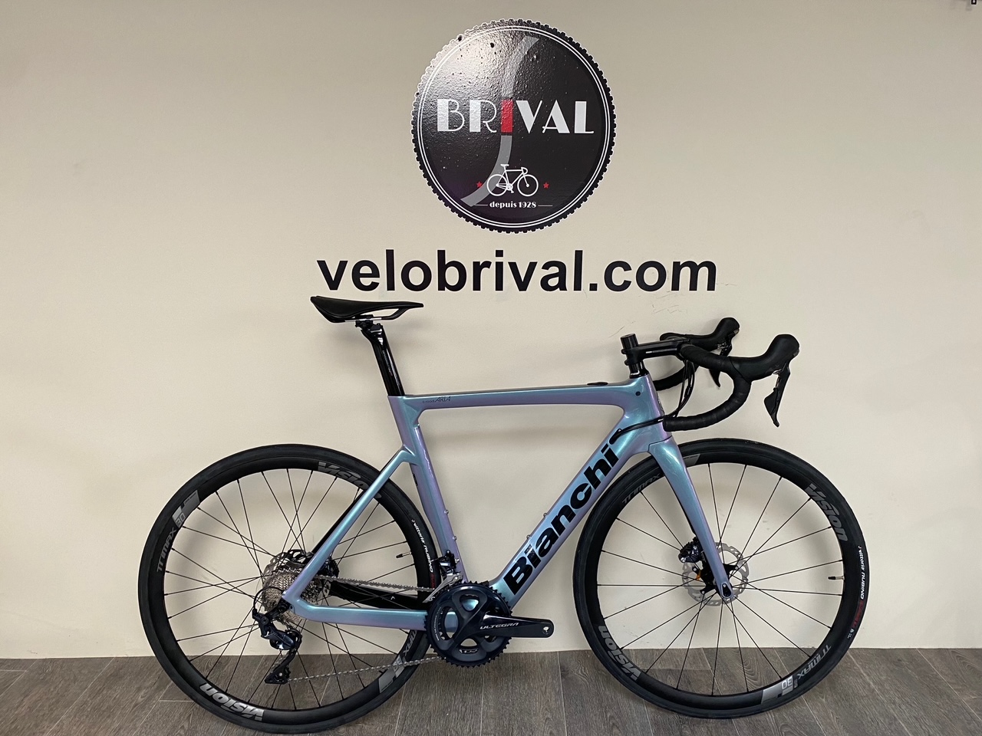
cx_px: 491
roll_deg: -1.3
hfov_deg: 67.3
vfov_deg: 53.1
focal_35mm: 26
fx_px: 738
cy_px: 368
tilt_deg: -11.1
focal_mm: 4.25
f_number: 1.8
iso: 125
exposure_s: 1/64
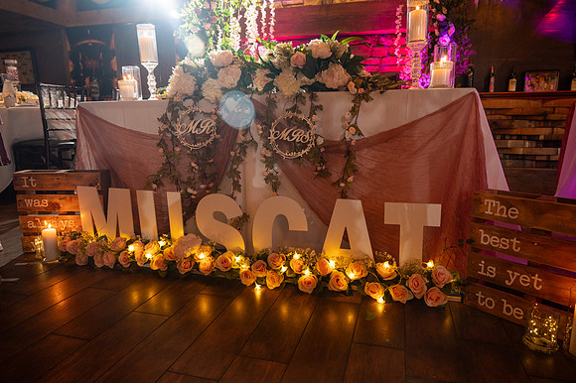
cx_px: 288
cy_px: 192
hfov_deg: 73.8
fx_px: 384
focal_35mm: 24
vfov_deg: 53.1
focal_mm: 24
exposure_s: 1/100
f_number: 3.5
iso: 1250
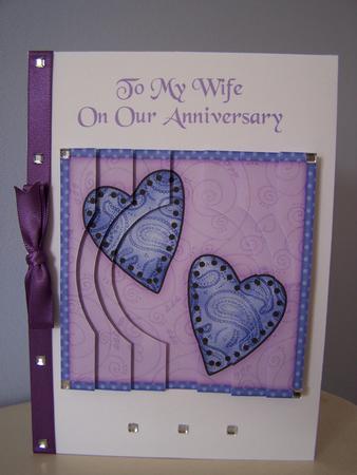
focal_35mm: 38
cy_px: 238
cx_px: 178
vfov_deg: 49.0
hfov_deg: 37.8
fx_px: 522
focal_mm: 6.3
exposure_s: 1/30
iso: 80
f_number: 2.8
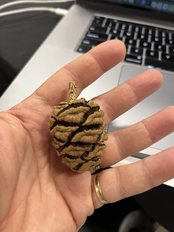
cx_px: 87
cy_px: 116
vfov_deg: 67.3
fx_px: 174
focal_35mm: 26
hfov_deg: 53.1
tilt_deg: -51.8
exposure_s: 1/60
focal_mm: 5.1
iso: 320
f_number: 1.6
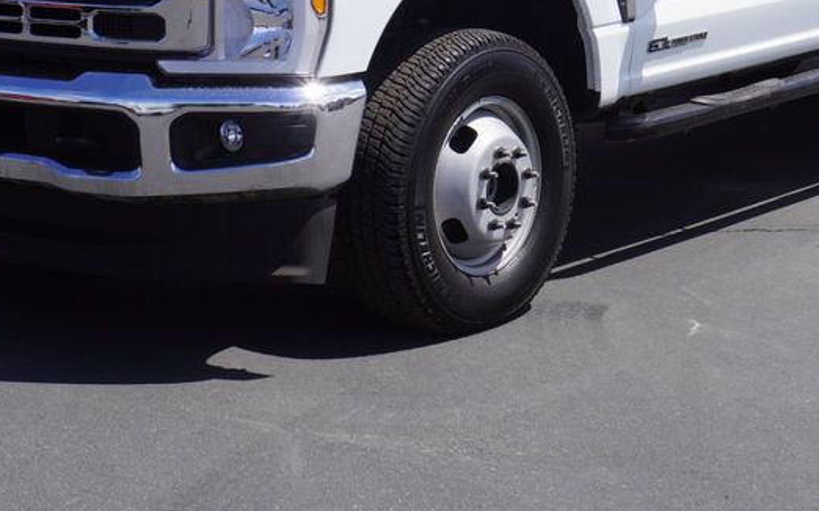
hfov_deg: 22.3
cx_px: 510
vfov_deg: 13.9
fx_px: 2075
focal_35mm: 93
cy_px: 27
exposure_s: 1/160
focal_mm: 31
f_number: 11
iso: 100
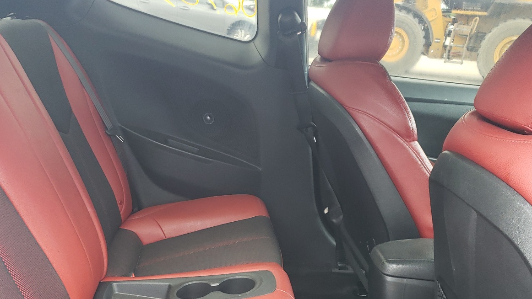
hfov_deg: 51.1
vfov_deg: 29.3
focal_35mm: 39
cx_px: 202
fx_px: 550
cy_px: 262
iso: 90
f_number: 1.5
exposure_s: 1/100
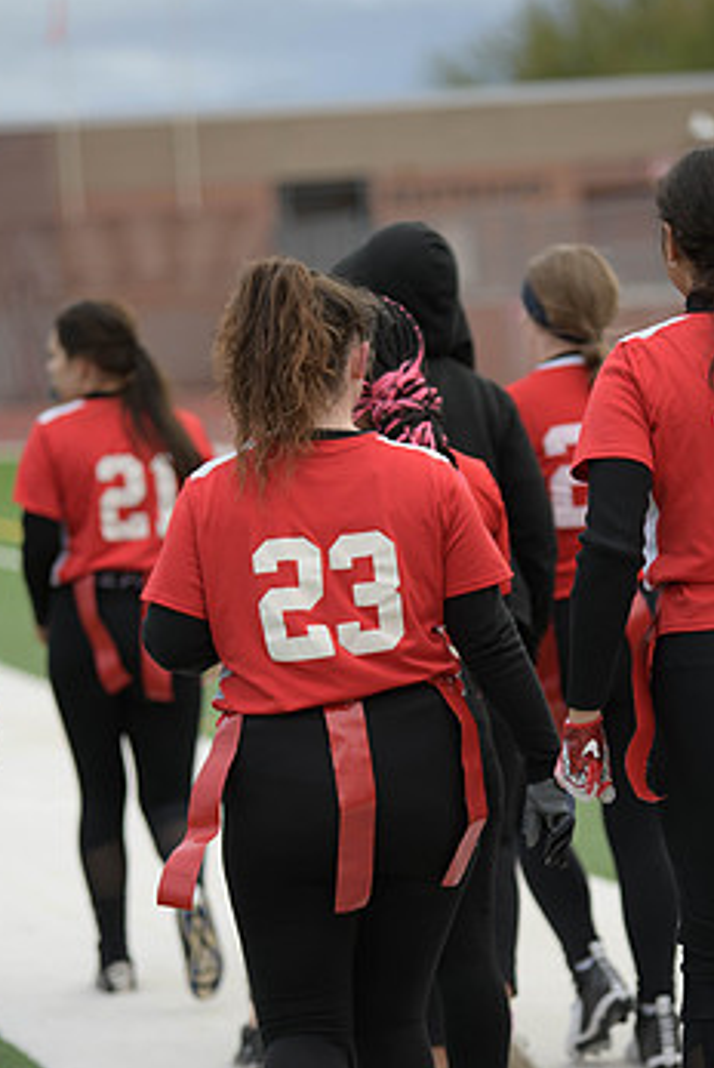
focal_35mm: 158
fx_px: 4691
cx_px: 415
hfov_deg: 8.7
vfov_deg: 13.0
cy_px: 628
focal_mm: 122
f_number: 2.8
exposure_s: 1/200
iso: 180
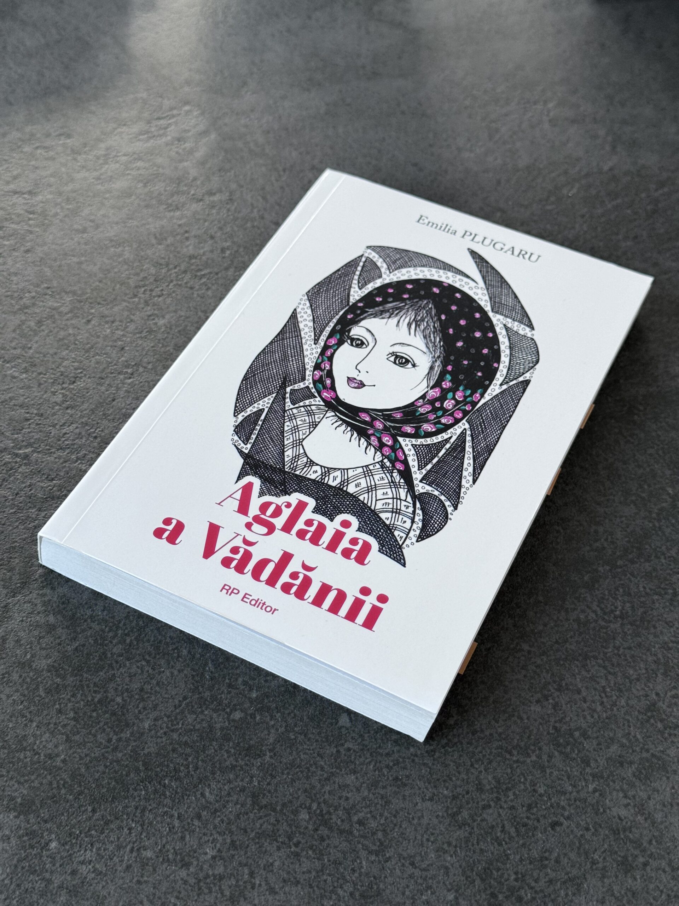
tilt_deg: -51.5
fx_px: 1255
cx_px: 340
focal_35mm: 48
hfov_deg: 30.3
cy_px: 453
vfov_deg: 39.7
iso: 100
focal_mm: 6.86
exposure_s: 1/60
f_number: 1.78
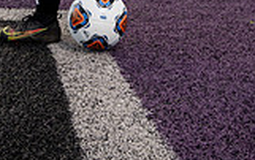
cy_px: -185
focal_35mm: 94
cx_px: 130
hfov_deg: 22.1
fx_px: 654
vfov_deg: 12.0
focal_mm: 33
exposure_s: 1/500
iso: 250
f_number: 6.3
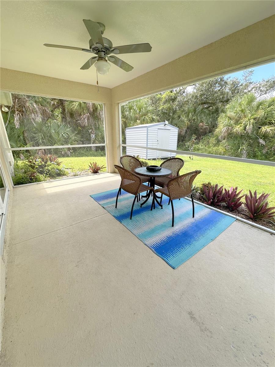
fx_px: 148
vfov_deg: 102.1
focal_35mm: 14
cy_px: 184
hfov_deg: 85.7
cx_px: 138
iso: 40
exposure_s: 1/219
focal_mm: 2.22
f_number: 2.2
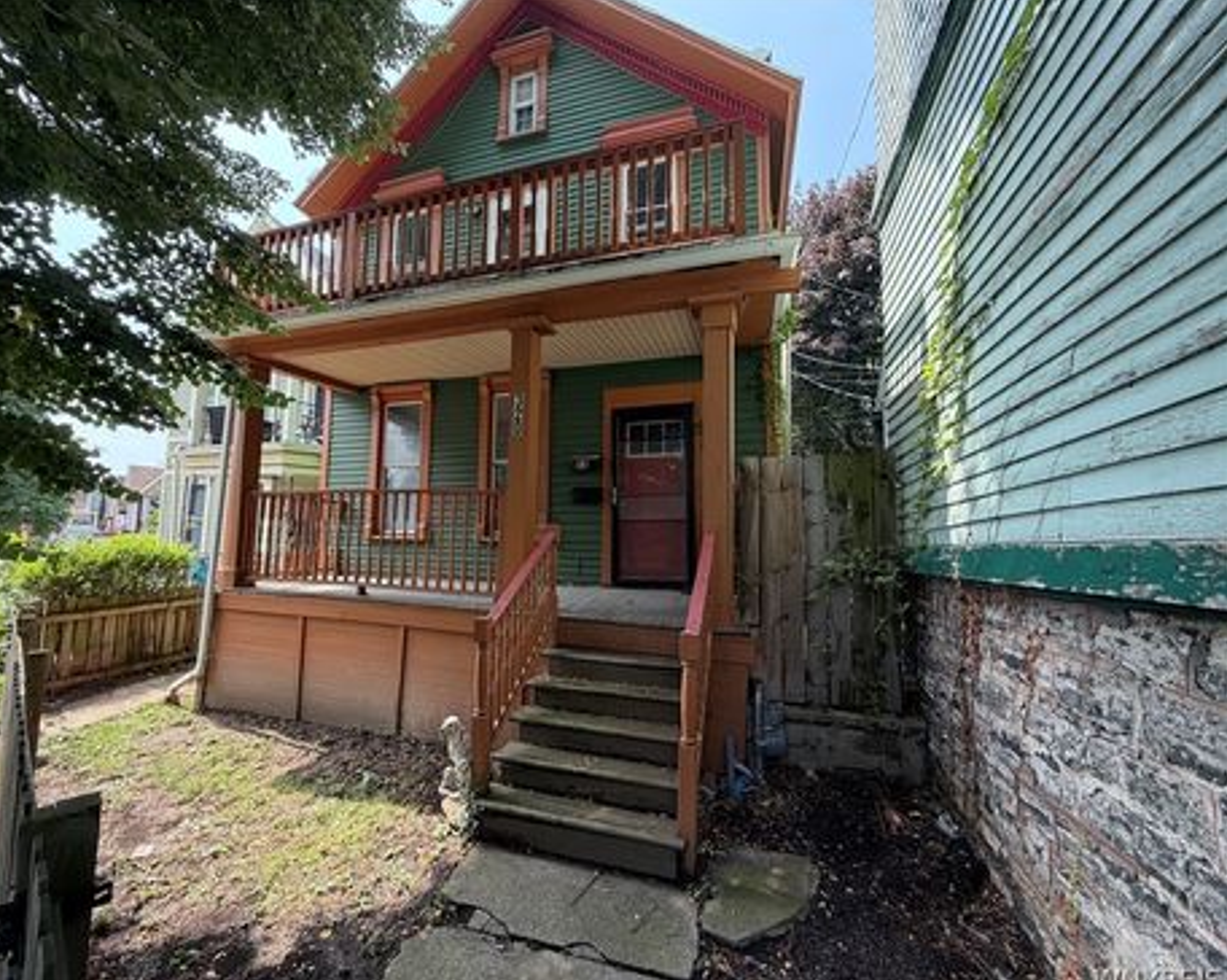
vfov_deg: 84.0
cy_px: 497
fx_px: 544
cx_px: 557
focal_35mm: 15
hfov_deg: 96.6
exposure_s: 1/181
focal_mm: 2.22
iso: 50
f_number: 2.2
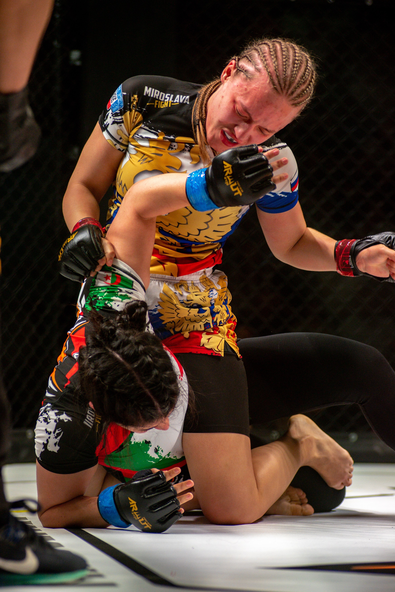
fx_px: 1908
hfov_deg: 11.8
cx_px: 198
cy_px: 296
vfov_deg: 17.6
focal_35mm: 116
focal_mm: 116
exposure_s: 1/1250
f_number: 4
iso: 2000
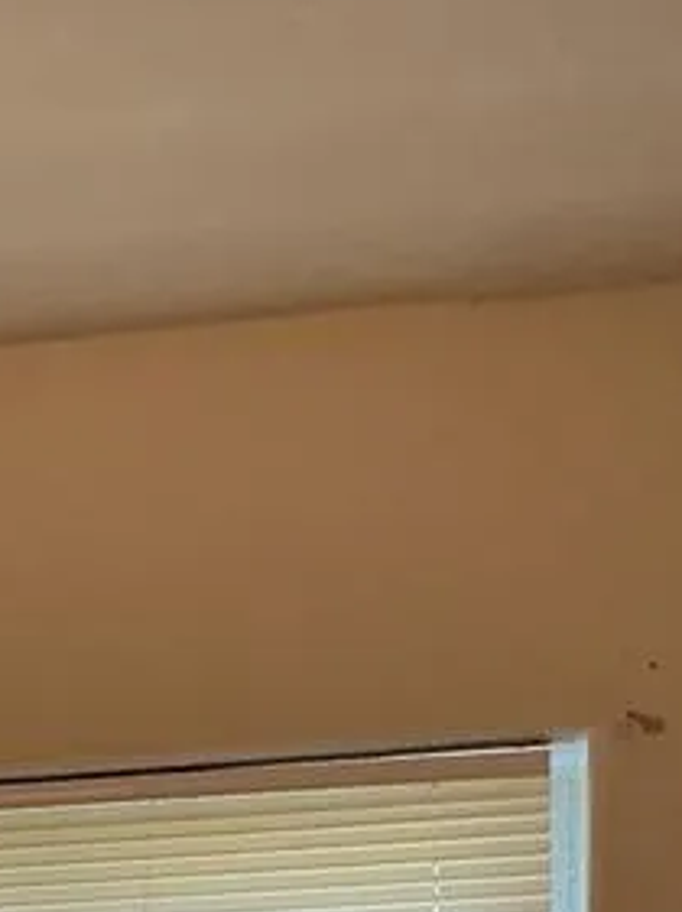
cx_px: -159
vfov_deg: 14.3
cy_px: 1584
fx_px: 3265
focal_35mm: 124
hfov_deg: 11.7
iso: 40
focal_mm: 3
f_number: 1.8
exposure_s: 1/60
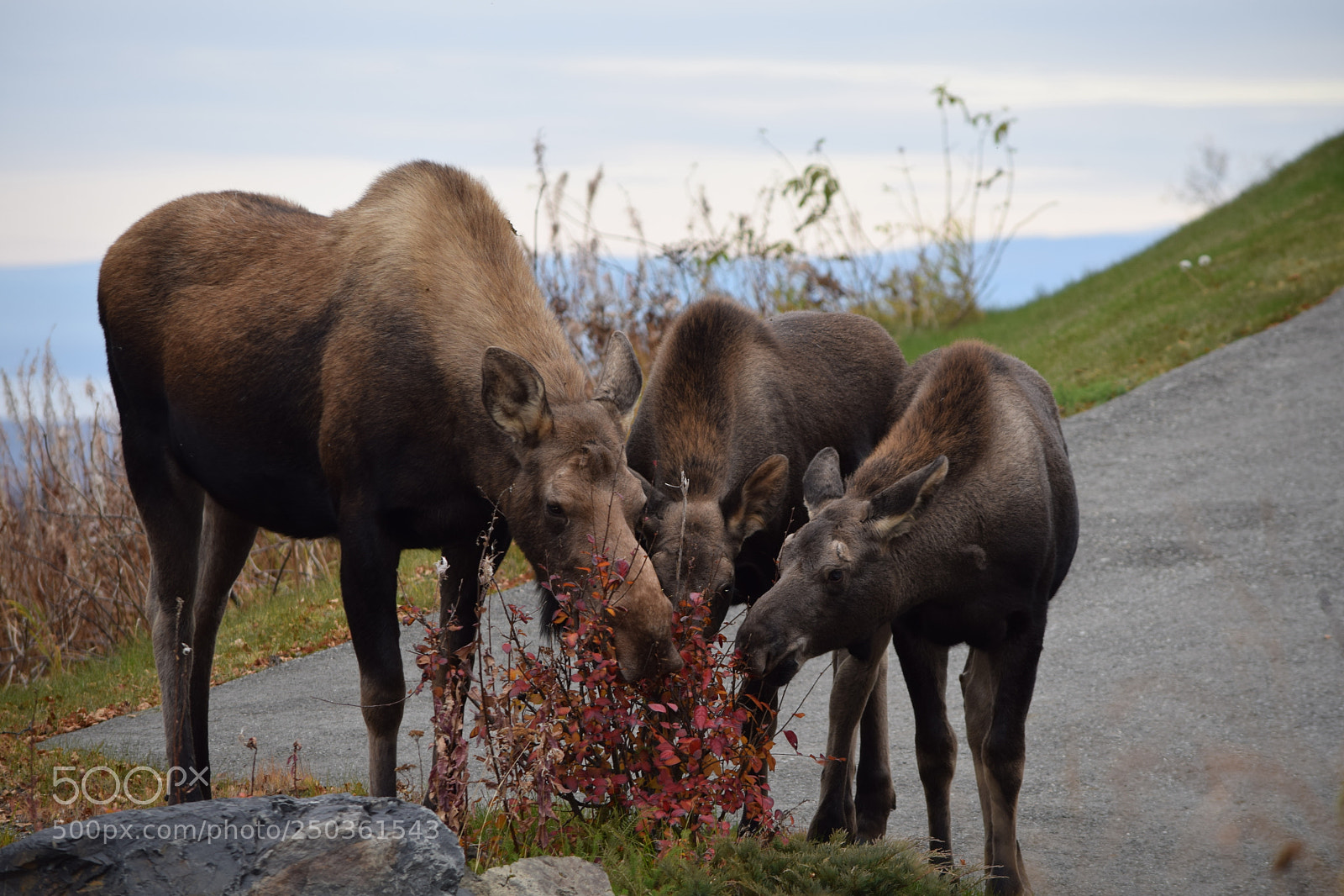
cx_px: 672
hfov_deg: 8.3
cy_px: 448
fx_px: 9238
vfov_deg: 5.5
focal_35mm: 248
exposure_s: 1/125
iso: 110
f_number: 5.6
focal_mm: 165
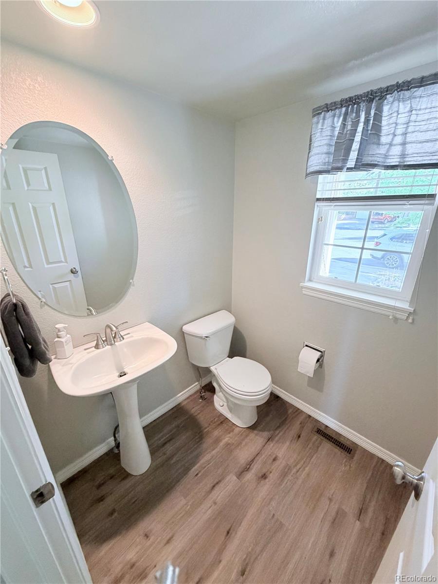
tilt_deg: -20.9
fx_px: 236
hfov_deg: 85.7
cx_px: 219
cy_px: 292
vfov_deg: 102.1
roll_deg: +0.1
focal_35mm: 14
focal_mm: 2.22
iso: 400
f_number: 2.2
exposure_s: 1/60
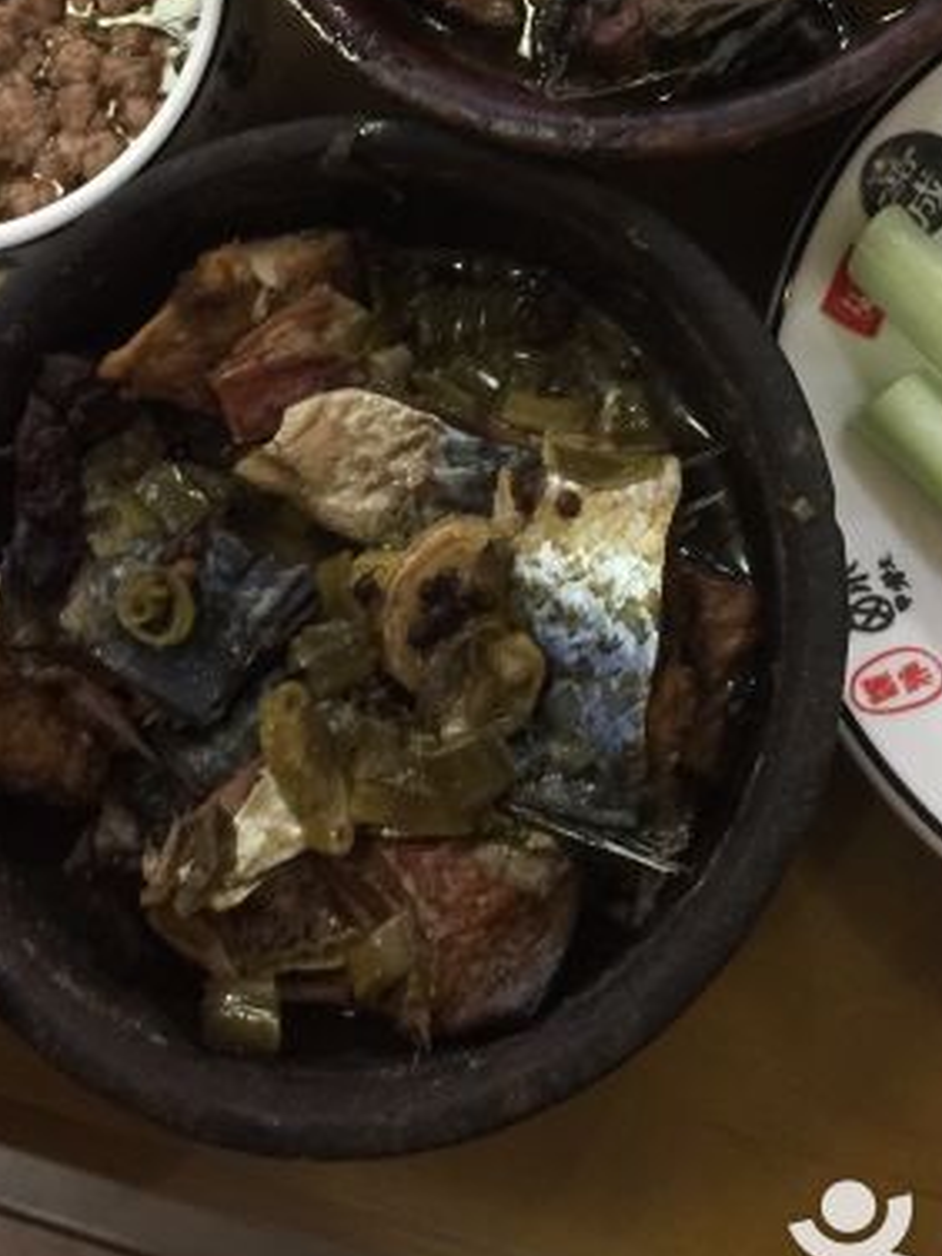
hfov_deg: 26.5
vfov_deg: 34.5
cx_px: 750
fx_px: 1959
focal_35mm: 54
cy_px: 264
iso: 125
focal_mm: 4.15
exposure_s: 1/8
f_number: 2.2
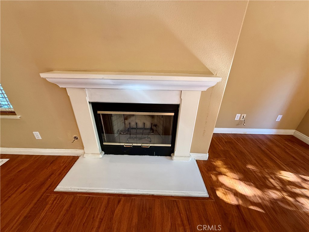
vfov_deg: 85.7
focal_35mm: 14
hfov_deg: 102.1
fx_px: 125
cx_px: 154
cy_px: 116
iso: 250
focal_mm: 2.22
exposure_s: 1/60
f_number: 2.2
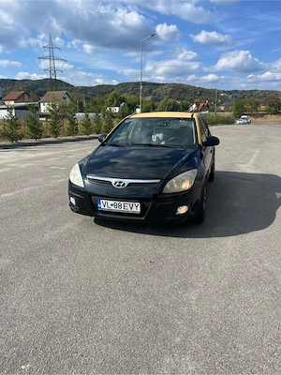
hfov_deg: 53.1
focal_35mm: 26
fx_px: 281
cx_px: 140
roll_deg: +2.1
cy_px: 188
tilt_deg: -12.5
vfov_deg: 67.3
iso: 50
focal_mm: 5.1
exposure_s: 1/3745
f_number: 1.6
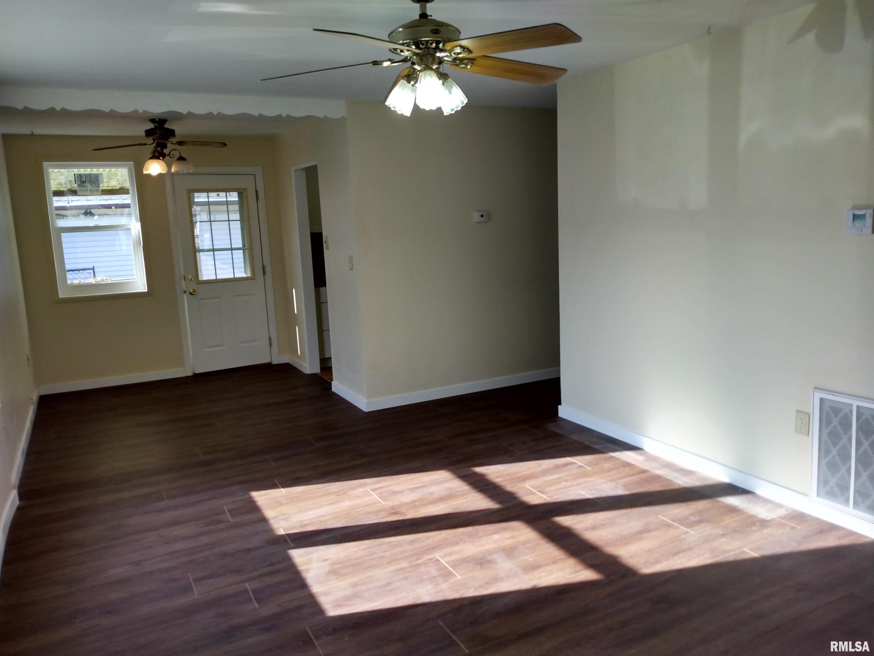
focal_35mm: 20
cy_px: 328
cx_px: 437
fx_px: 505
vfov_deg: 66.0
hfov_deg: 81.7
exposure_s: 1/120
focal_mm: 3.54
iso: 118
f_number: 2
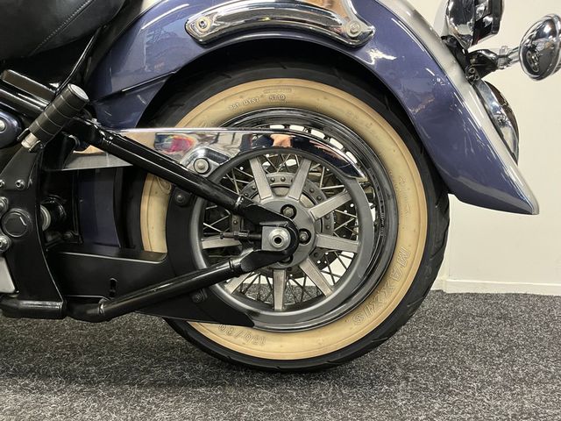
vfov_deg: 53.1
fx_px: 421
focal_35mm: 26
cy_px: 210
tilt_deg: -5.1
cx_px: 280
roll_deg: -1.2
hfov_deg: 67.3
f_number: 1.6
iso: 400
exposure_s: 1/33
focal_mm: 5.1
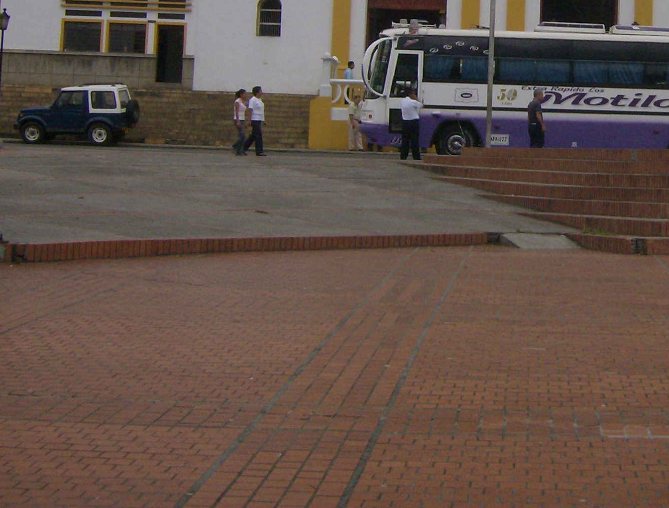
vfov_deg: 19.2
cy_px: -13
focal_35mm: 75
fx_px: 1456
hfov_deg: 25.2
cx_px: 574
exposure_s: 1/455
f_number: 4.7
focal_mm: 6
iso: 100
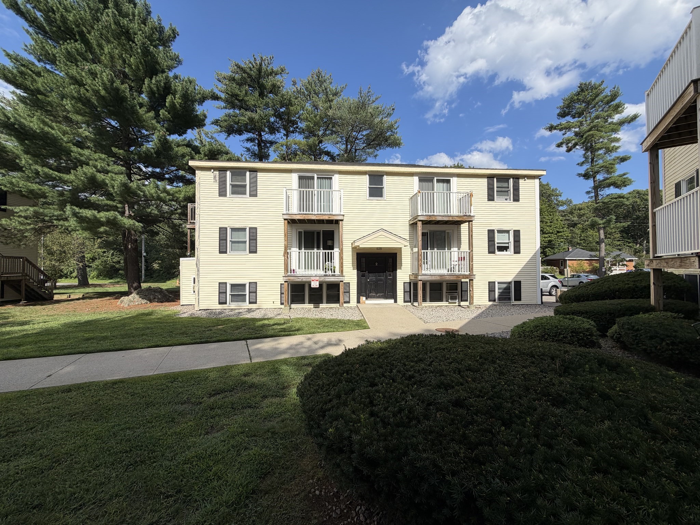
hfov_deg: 102.1
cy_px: 262
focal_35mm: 14
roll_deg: -0.2
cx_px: 350
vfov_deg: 85.7
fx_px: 283
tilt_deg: +1.1
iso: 20
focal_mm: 2.22
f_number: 2.2
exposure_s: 1/1033
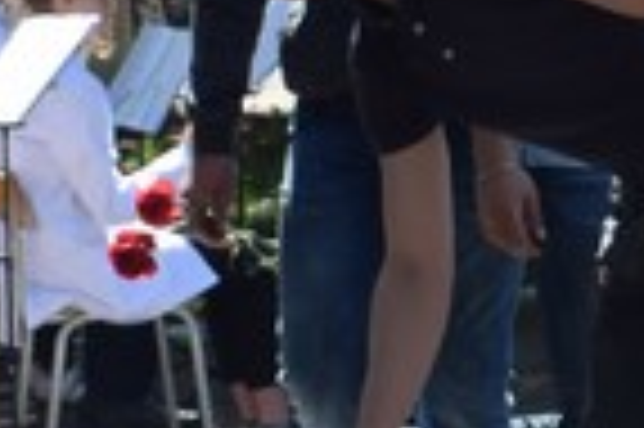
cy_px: 97
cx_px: 973
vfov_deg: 6.1
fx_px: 4031
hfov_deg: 8.9
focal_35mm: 226
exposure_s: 1/250
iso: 280
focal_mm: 21
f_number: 8
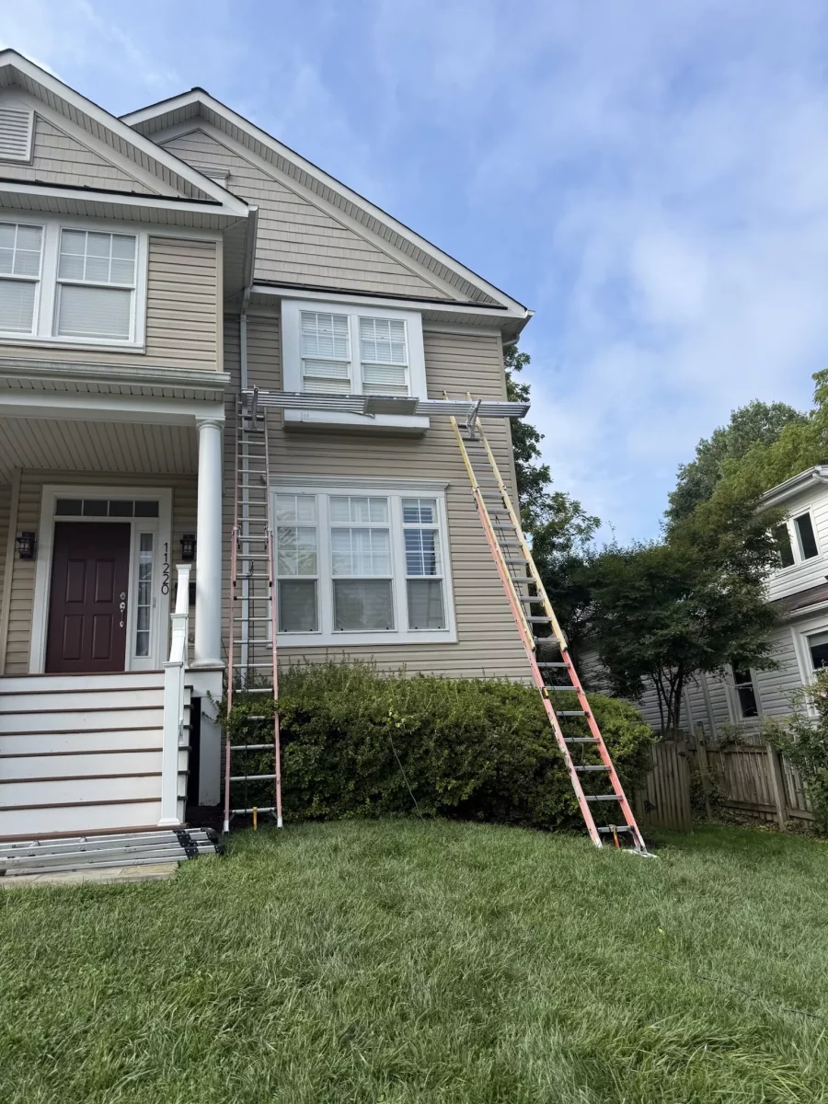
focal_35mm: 24
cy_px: 552
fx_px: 765
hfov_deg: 56.8
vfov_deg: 71.6
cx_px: 414
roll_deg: +4.8
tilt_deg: +19.0
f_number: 1.78
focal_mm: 6.76
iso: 80
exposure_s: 1/2525
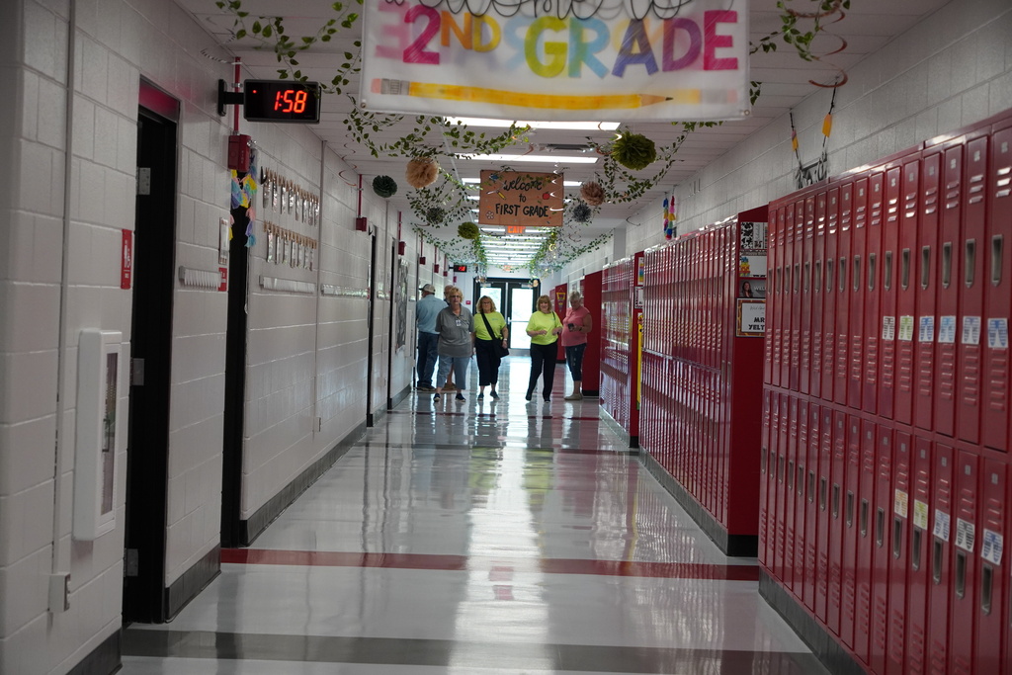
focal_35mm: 68
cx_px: 506
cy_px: 338
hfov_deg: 29.9
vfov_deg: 20.2
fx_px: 1898
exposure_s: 1/160
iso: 1000
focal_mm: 45
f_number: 4
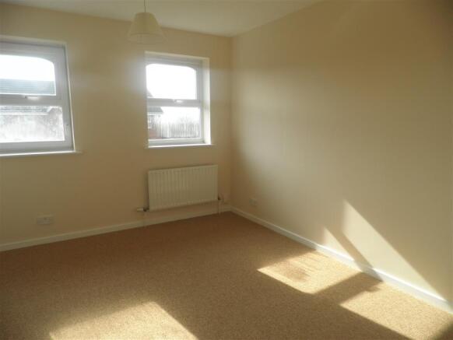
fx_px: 314
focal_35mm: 24
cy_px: 170
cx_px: 226
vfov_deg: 56.9
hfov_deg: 71.6
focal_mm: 4.3
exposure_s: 1/200
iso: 64
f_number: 3.3
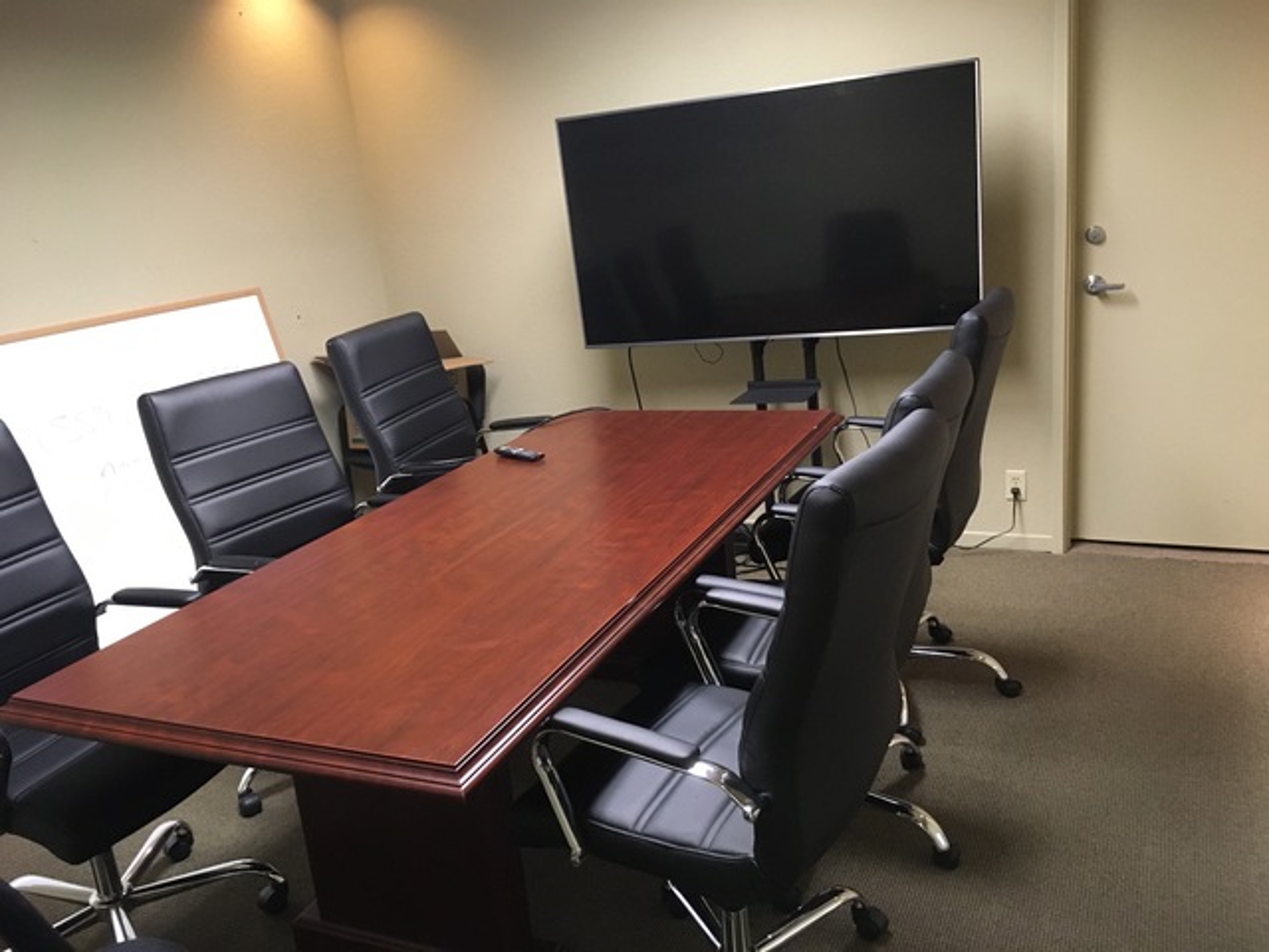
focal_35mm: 29
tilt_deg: -20.1
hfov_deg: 61.7
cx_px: 634
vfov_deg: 48.2
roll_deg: +5.8
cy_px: 476
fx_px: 1063
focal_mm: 4.15
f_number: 2.2
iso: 200
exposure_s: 1/30
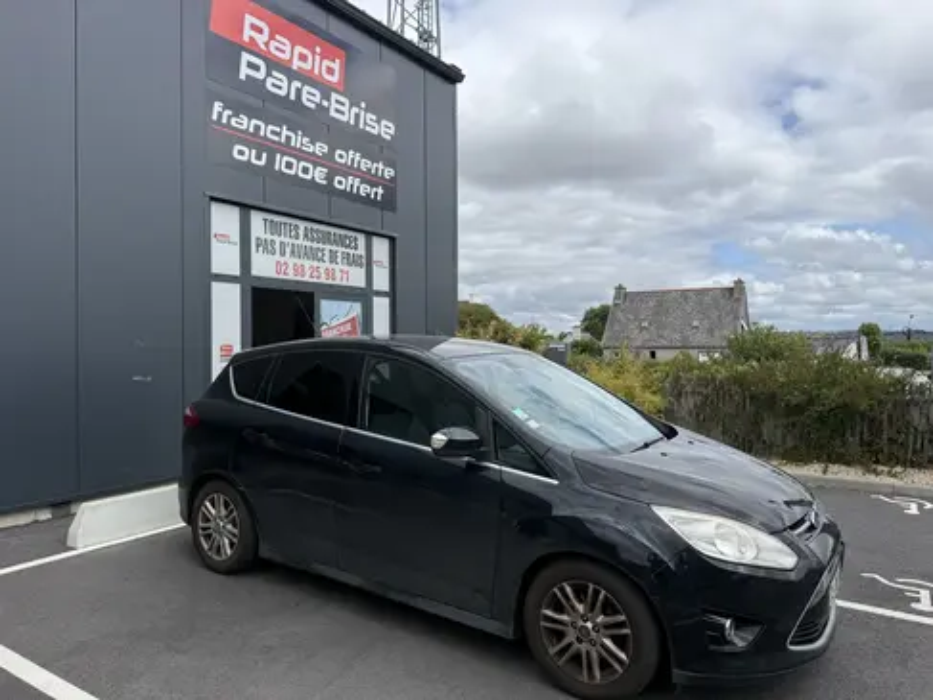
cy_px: 350
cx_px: 466
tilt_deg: -1.3
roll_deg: -1.1
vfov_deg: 56.8
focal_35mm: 24
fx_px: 647
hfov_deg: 71.6
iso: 80
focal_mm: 6.76
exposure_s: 1/4673
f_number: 1.78
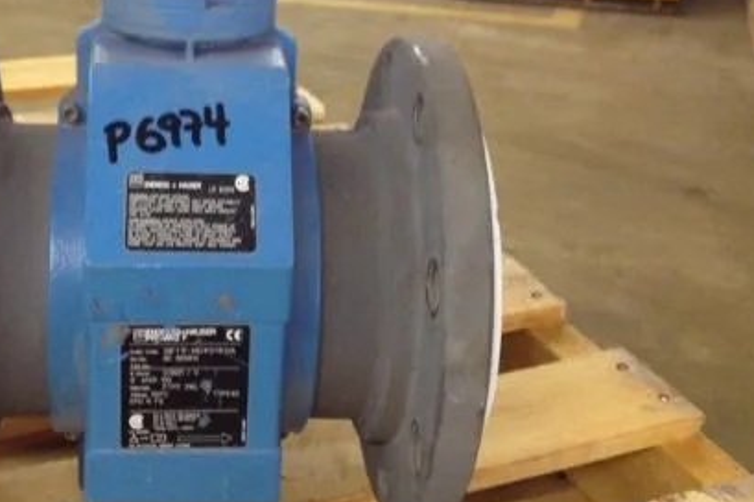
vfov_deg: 23.6
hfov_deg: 34.6
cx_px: 219
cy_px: 166
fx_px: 1193
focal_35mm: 57
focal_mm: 4.28
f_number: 2.4
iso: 200
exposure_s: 1/20
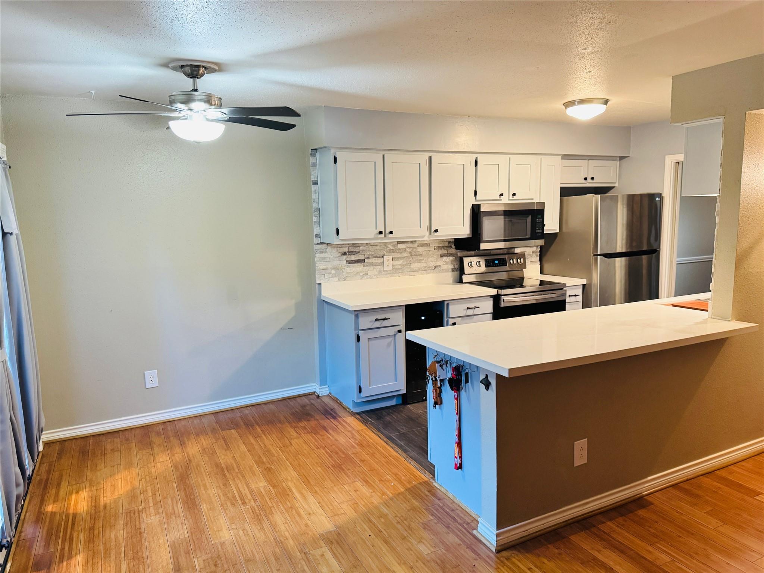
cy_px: 286
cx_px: 382
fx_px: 530
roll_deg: +1.1
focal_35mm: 24
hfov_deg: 71.6
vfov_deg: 56.8
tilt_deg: -8.0
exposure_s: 1/60
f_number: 1.78
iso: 640
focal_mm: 6.76
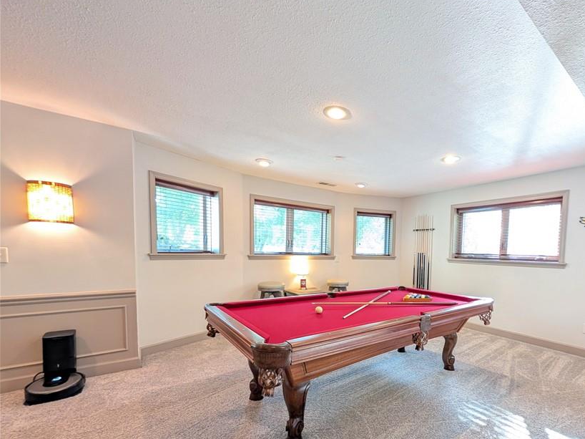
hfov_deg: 96.2
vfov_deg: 80.5
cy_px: 268
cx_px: 364
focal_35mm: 15
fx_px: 253
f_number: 1.7
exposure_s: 1/40
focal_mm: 2.02
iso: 177
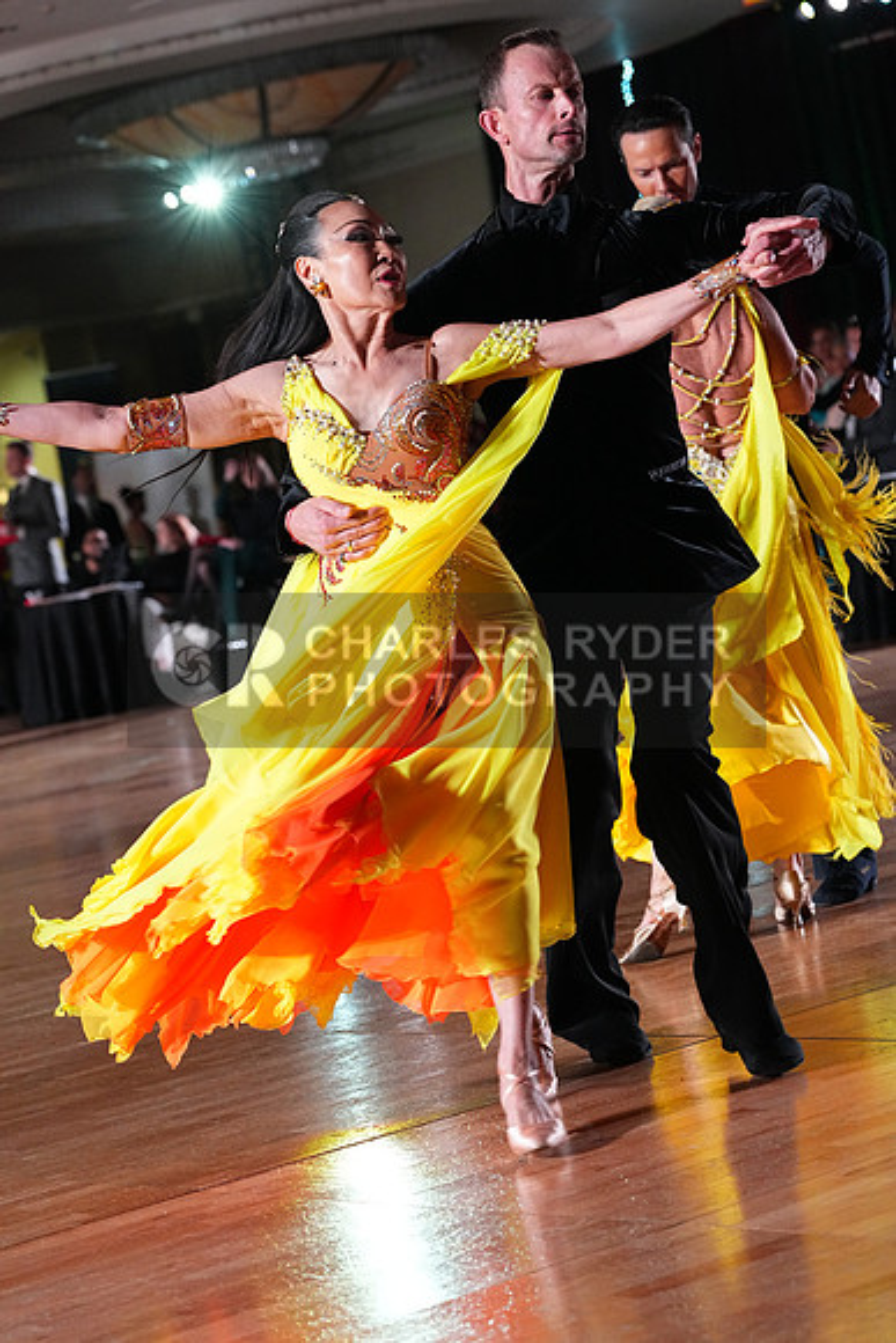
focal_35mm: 95
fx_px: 3544
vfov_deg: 21.5
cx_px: 448
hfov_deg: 14.4
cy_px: 672
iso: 6400
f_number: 5
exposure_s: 1/400
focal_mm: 95
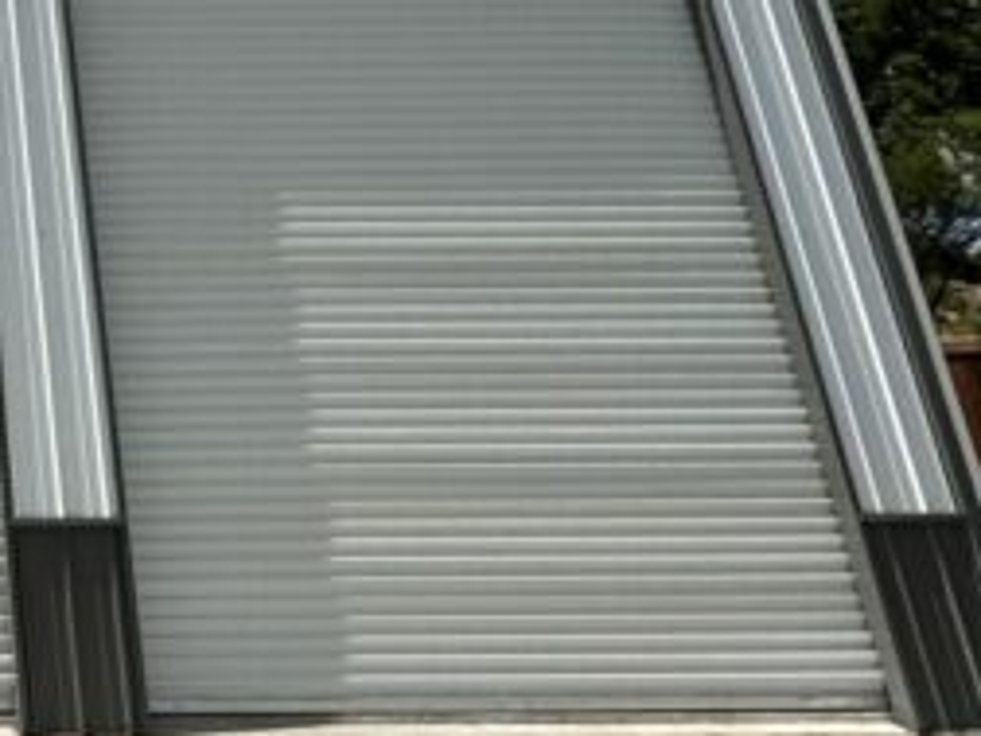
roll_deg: +0.7
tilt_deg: +26.6
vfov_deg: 22.0
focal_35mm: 57
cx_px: -323
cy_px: -312
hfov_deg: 27.6
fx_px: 1615
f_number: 2.2
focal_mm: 2.22
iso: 50
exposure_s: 1/4831
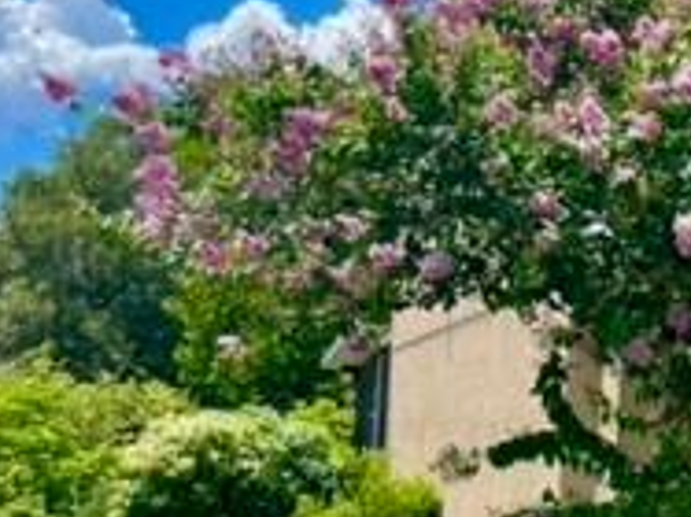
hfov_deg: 18.3
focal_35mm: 89
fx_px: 1775
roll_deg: -2.1
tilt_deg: +2.6
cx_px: 1164
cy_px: 476
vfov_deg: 16.3
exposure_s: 1/2062
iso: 50
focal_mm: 5.1
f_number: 1.6
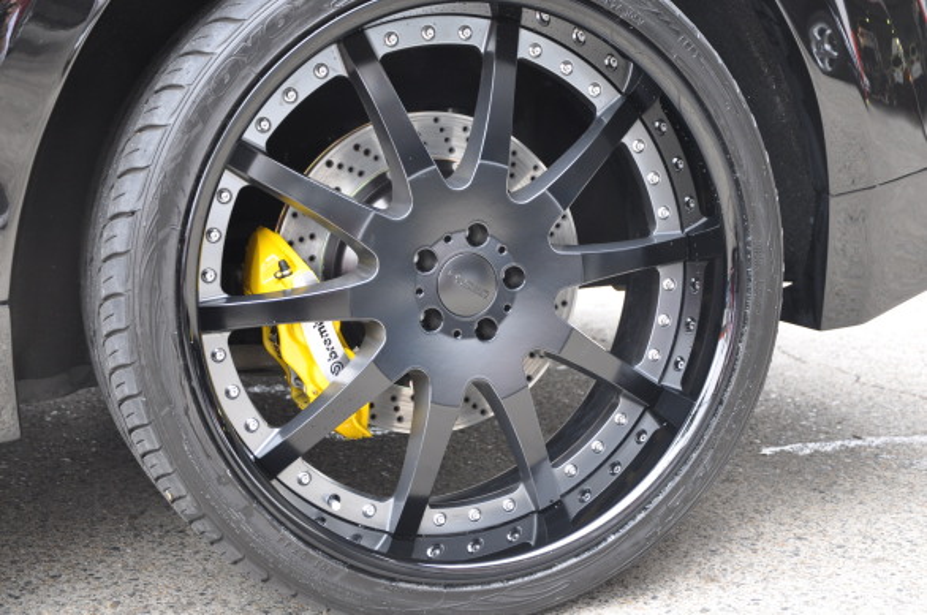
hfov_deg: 33.4
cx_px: 464
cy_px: 308
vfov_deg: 22.6
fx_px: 1543
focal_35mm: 60
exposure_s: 1/30
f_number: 5.6
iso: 400
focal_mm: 40
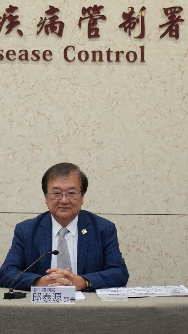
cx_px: 49
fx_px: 1700
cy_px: 142
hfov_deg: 6.3
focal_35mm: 192
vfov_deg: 11.2
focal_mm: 102
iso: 1000
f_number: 4
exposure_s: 1/125
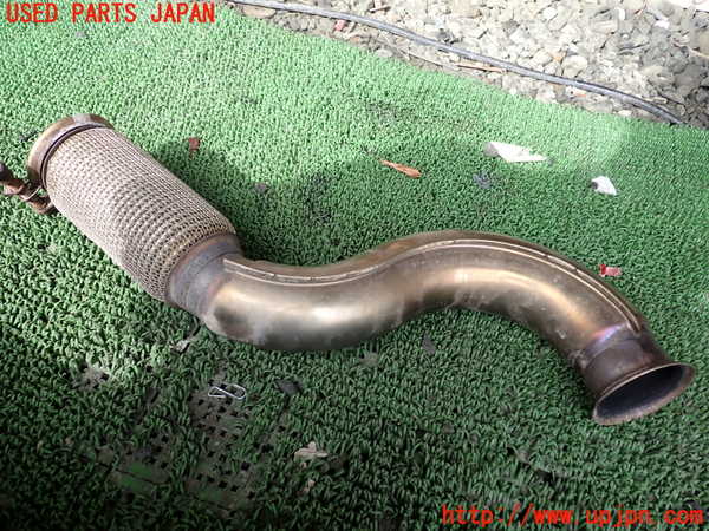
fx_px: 614
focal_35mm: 30
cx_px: 354
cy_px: 266
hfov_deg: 60.0
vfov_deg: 46.8
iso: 100
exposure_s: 1/160
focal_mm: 5.4
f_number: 2.3
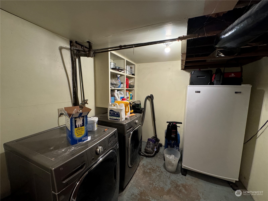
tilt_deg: -7.1
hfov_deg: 102.1
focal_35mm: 14
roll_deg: -2.2
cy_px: 100
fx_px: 108
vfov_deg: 85.7
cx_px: 134
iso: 400
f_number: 2.2
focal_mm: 2.22
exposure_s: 1/60
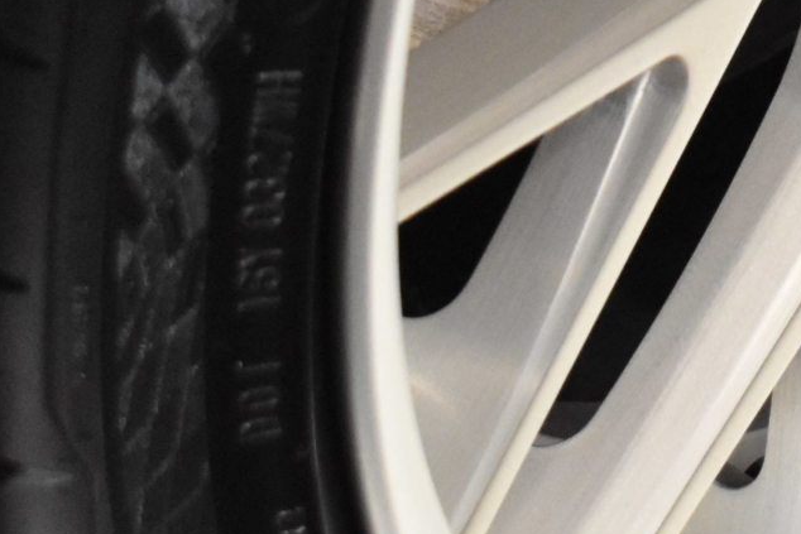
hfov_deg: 8.7
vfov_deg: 5.9
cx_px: 1229
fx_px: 5118
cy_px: -412
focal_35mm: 230
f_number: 9
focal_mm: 38
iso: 4500
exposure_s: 1/60
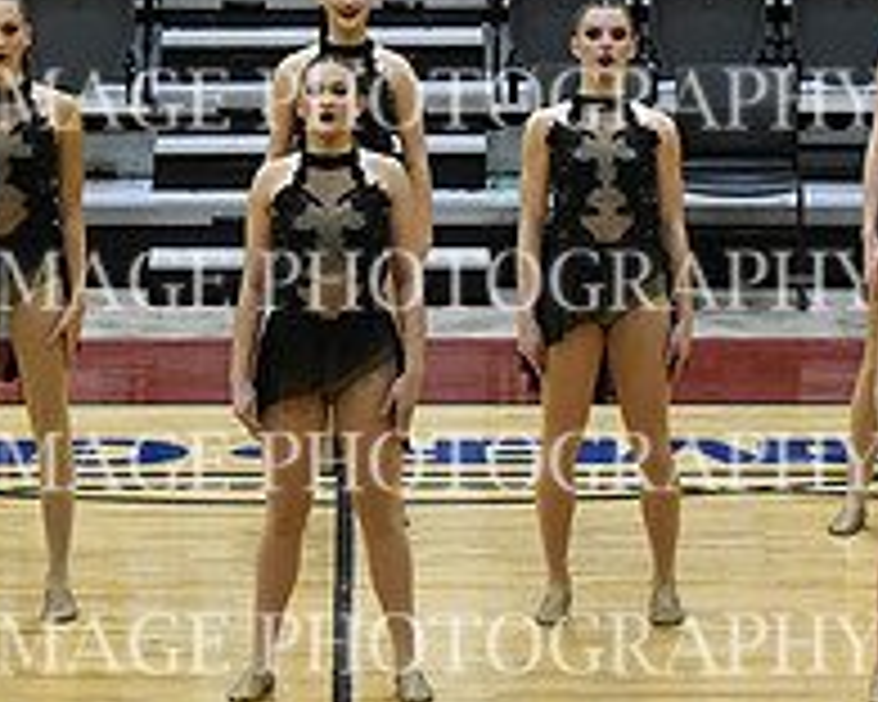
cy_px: 371
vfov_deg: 5.3
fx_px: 7614
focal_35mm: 293
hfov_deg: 6.6
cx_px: 234
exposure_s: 1/500
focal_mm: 70
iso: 5000
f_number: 4
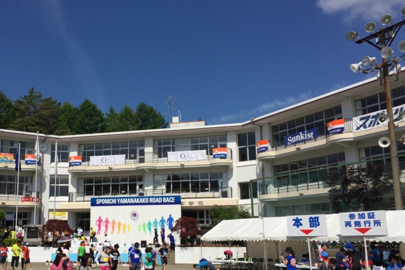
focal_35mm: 38
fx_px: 427
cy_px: 165
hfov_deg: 50.2
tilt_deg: +11.3
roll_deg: -1.3
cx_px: 151
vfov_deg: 34.9
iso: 32
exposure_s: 1/4405
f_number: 2.2
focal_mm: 4.15
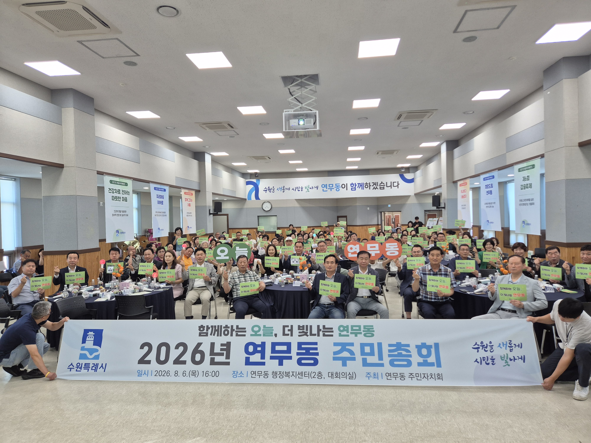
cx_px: 296
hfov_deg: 73.9
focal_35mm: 23
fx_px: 393
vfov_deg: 58.9
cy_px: 222
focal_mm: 5.4
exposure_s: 1/120
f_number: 1.8
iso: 125
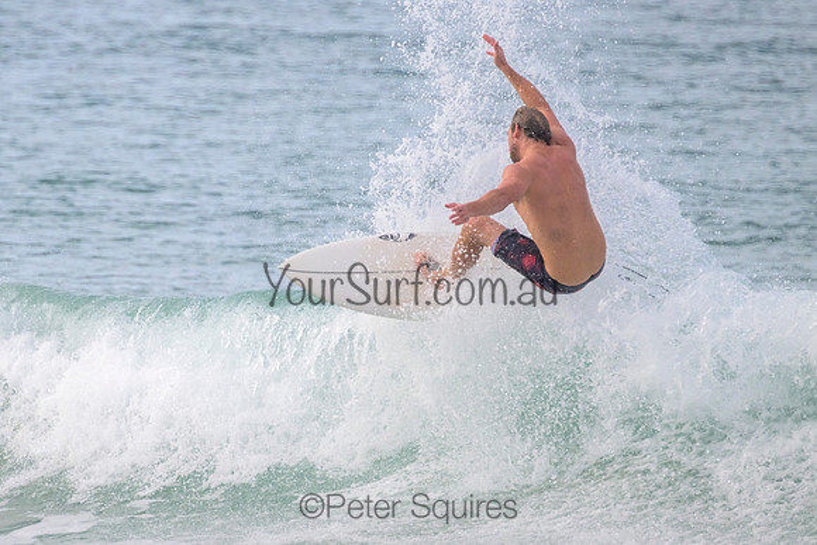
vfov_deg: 1.2
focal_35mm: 1138
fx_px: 25827
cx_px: 236
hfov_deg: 1.8
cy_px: 223
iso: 1000
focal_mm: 800
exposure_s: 1/2000
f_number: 11
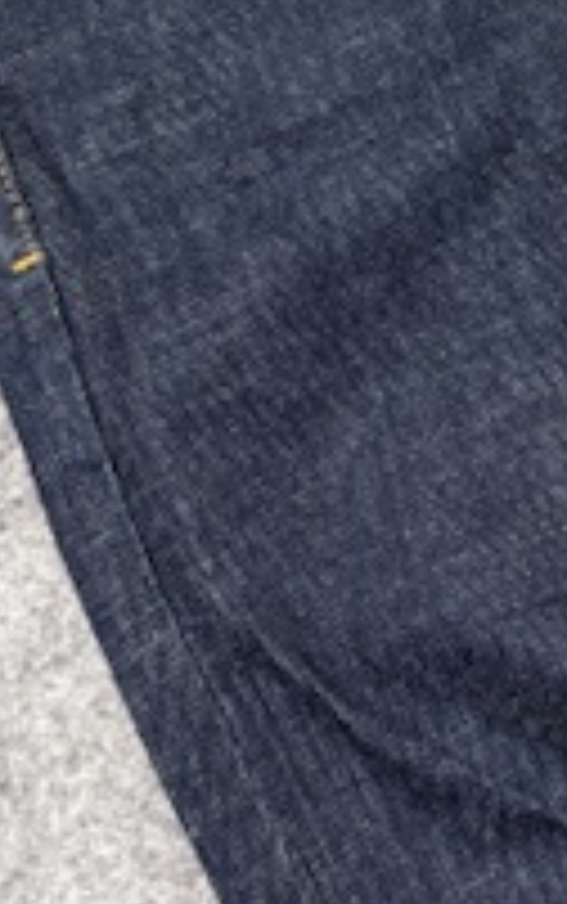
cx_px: 657
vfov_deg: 21.8
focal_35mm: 81
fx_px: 1998
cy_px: -396
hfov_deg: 15.6
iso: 125
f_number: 1.78
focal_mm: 6.76
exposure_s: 1/100
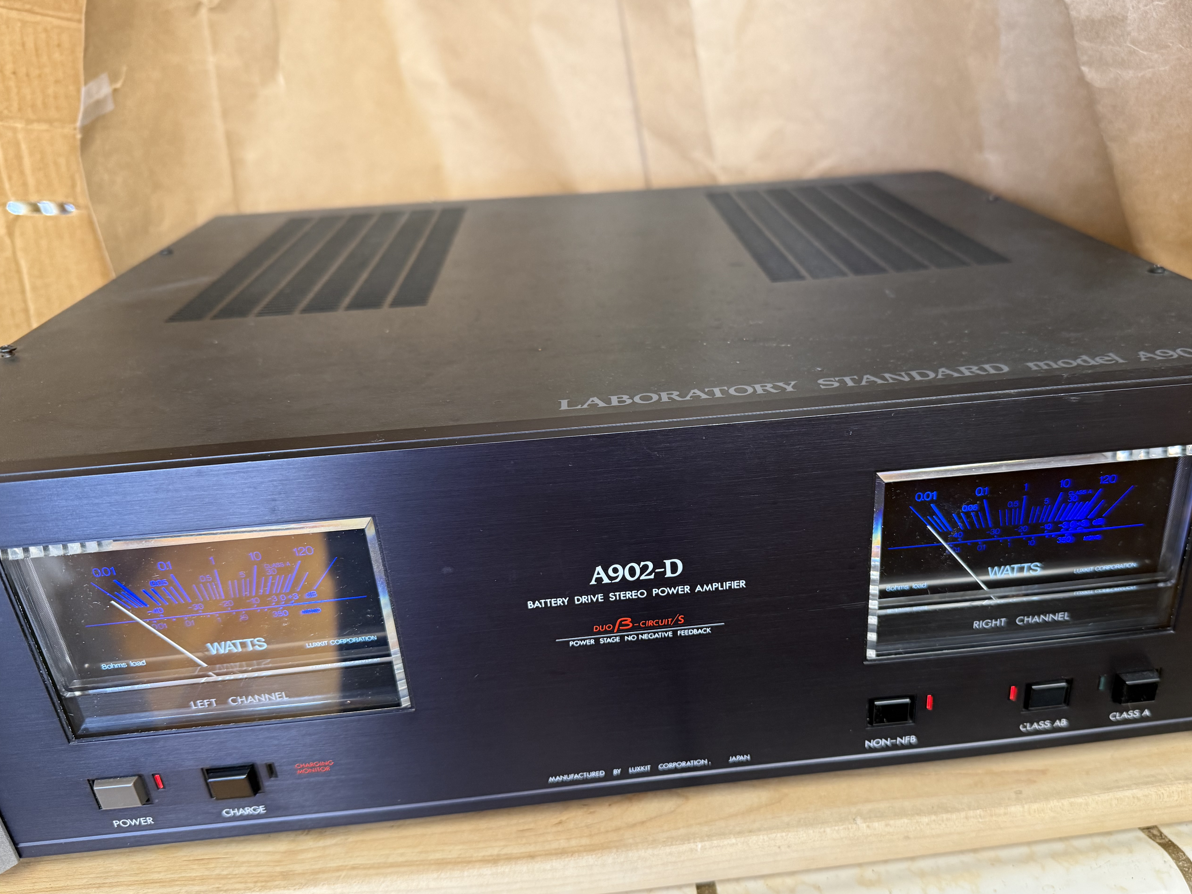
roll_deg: +2.7
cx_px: 664
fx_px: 930
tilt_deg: -25.9
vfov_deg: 51.3
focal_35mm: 27
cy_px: 491
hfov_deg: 65.1
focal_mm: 6.76
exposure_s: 1/60
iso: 250
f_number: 1.78
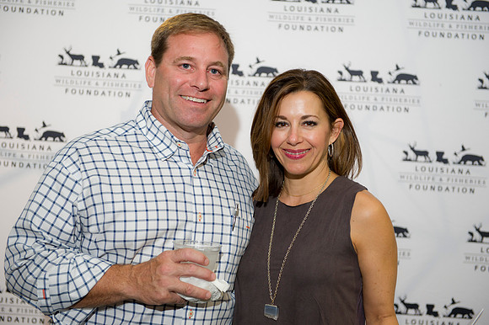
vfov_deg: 21.9
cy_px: 162
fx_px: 842
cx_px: 244
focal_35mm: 62
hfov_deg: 32.4
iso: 800
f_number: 3.5
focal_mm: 62
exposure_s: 1/125
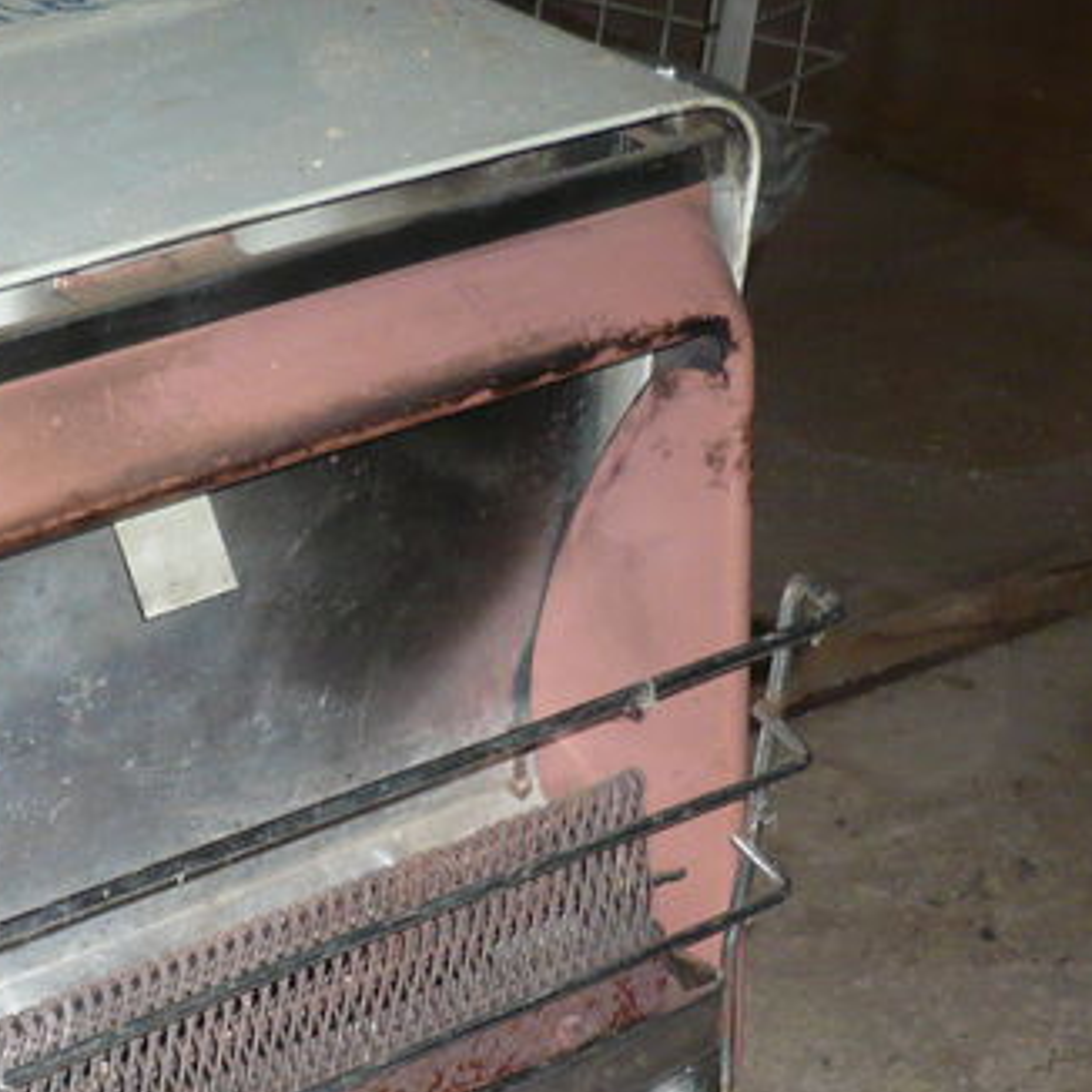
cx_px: -90
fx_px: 3391
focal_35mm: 95
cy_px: 1142
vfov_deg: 17.8
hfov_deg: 17.7
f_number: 2.8
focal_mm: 5.8
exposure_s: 1/30
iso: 160
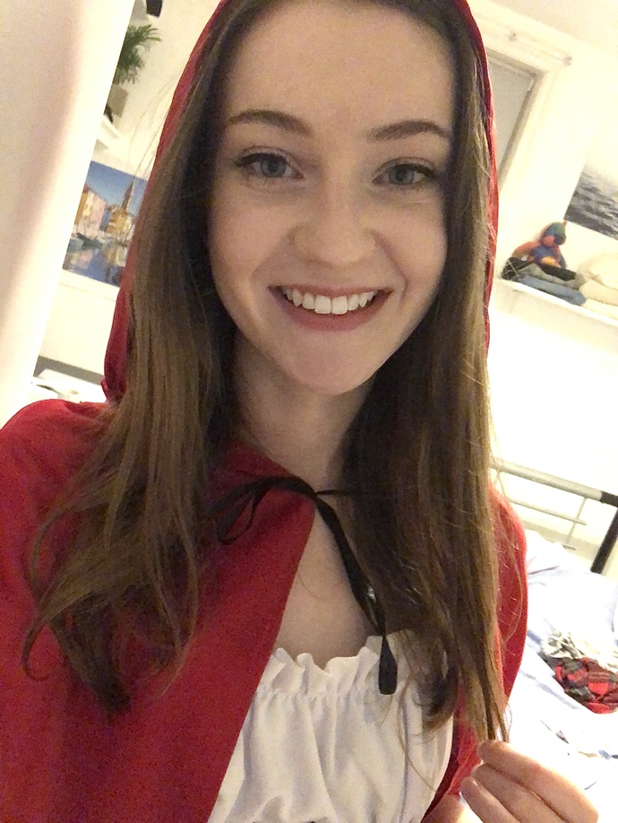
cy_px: 412
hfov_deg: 44.2
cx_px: 309
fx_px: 761
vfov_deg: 56.8
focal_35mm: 32
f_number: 2.2
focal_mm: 2.87
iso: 1250
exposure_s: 1/17
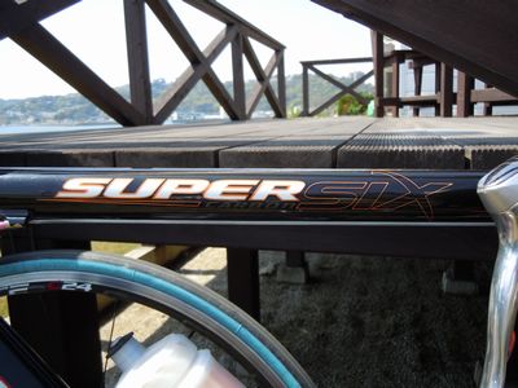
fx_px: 494
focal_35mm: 33
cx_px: 259
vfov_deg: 42.9
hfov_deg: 55.4
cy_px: 194
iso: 100
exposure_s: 1/320
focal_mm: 5.9
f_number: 4
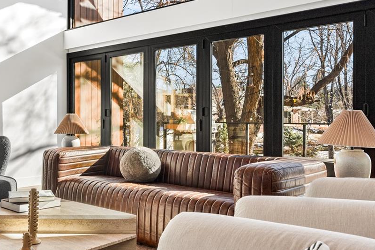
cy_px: 122
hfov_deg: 49.9
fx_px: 396
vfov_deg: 35.0
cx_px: 129
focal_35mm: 38
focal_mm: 19
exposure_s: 1/8
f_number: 9
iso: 125
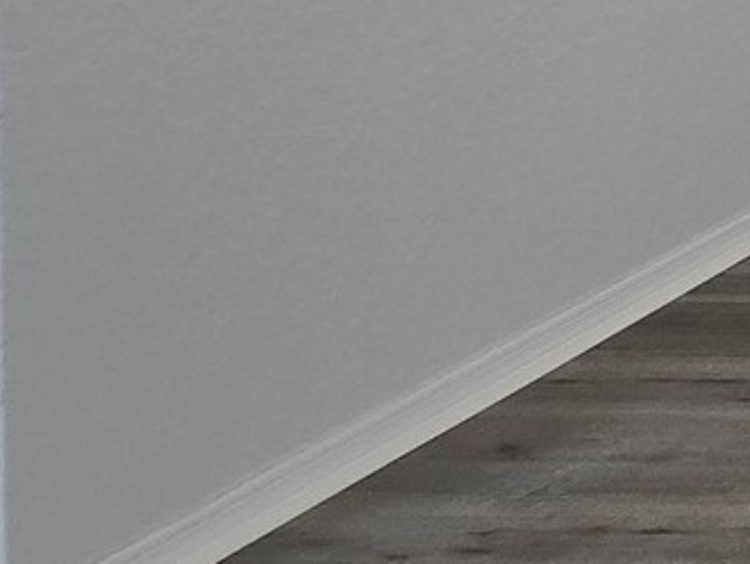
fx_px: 1366
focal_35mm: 63
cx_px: 1814
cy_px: -312
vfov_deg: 19.8
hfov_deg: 15.1
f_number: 2.2
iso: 80
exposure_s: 1/120
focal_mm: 2.2
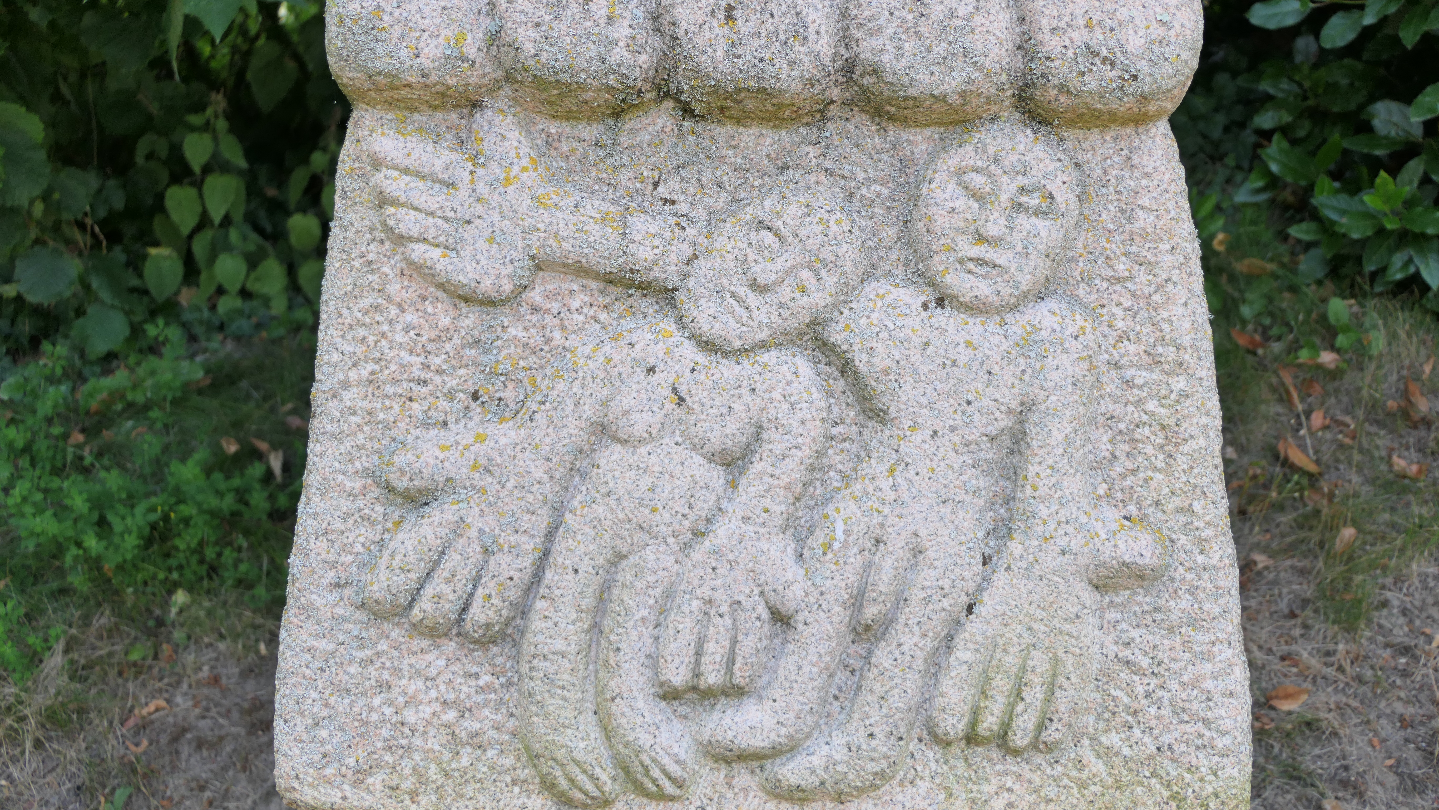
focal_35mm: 43
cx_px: 719
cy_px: 402
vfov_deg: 27.7
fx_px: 1641
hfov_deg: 47.4
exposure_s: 1/160
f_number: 3.4
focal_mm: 14.9
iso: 125
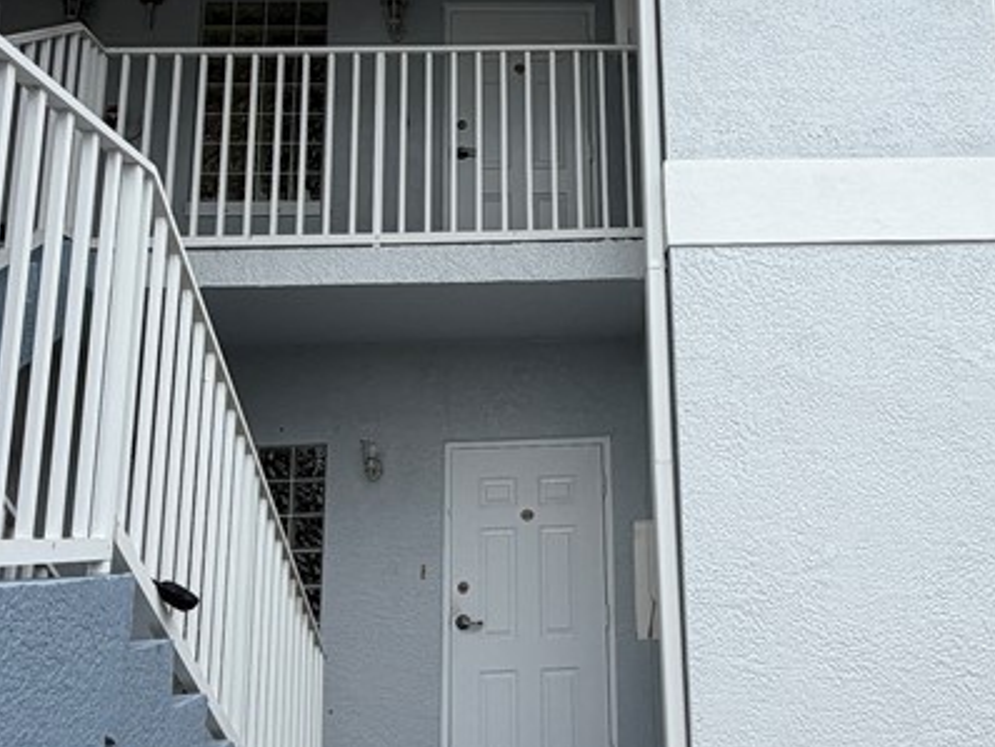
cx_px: 660
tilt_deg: +13.3
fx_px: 1035
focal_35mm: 36
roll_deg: +2.2
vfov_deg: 39.6
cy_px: 305
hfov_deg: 50.4
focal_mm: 2.22
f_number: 2.2
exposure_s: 1/770
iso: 40
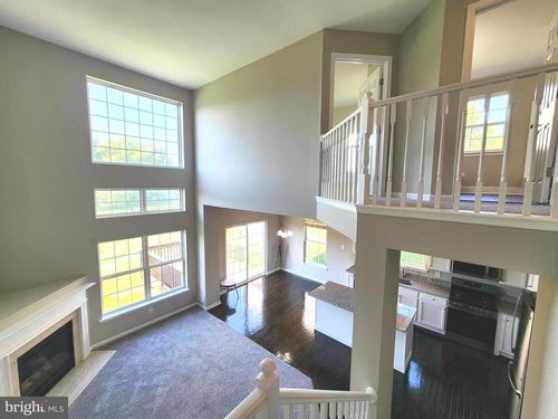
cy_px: 210
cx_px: 279
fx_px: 210
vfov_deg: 89.9
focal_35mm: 13
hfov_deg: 106.2
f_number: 2.2
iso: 64
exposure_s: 1/120
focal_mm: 2.2
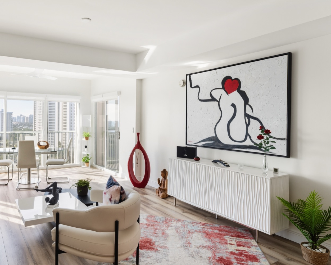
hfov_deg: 67.2
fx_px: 235
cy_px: 119
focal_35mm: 24
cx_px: 96
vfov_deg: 58.6
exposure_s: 1/50
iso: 100
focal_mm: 16
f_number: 11
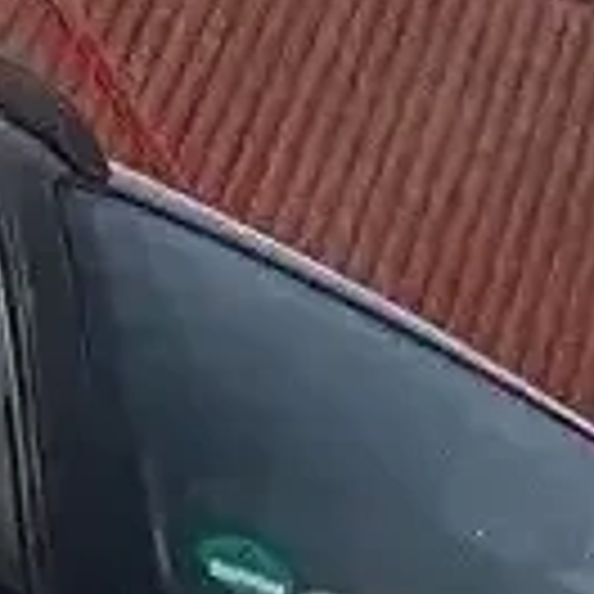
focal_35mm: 223
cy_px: 472
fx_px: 4329
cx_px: 580
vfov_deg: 7.8
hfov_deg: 7.8
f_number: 1.6
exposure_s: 1/50
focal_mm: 5.1
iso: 160
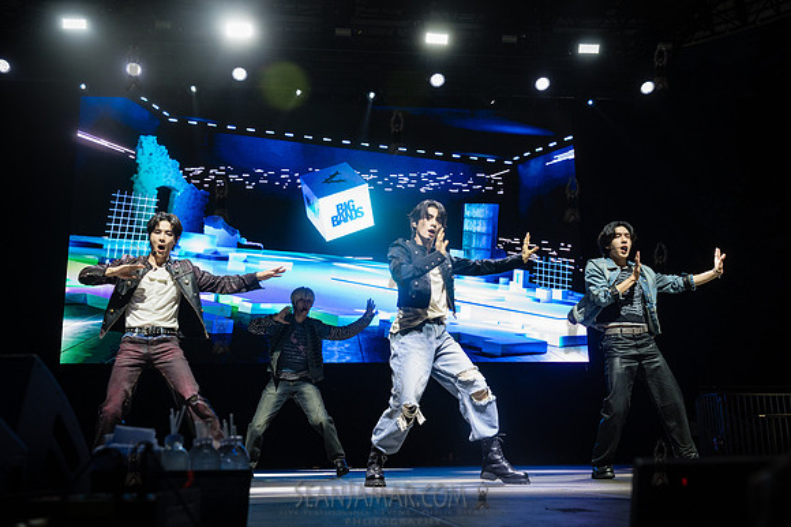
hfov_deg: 53.7
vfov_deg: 37.2
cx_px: 396
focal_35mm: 36
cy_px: 264
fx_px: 782
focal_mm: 35
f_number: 4
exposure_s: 1/400
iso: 2000
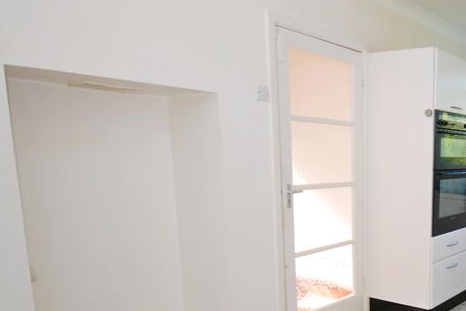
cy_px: 226
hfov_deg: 48.3
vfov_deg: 39.2
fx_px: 428
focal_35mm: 33
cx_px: 455
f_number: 4.5
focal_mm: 10
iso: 200
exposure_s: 1/80
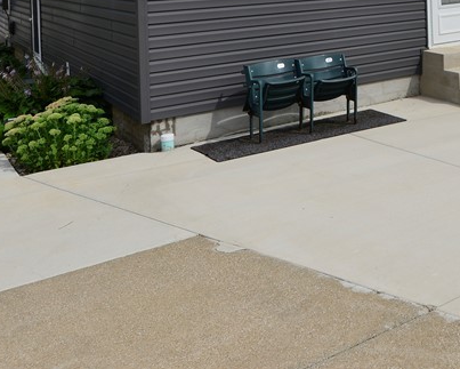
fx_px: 654
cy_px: -42
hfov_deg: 34.6
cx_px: 478
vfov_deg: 28.4
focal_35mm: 48
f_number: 5.6
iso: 200
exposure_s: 1/1250
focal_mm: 19
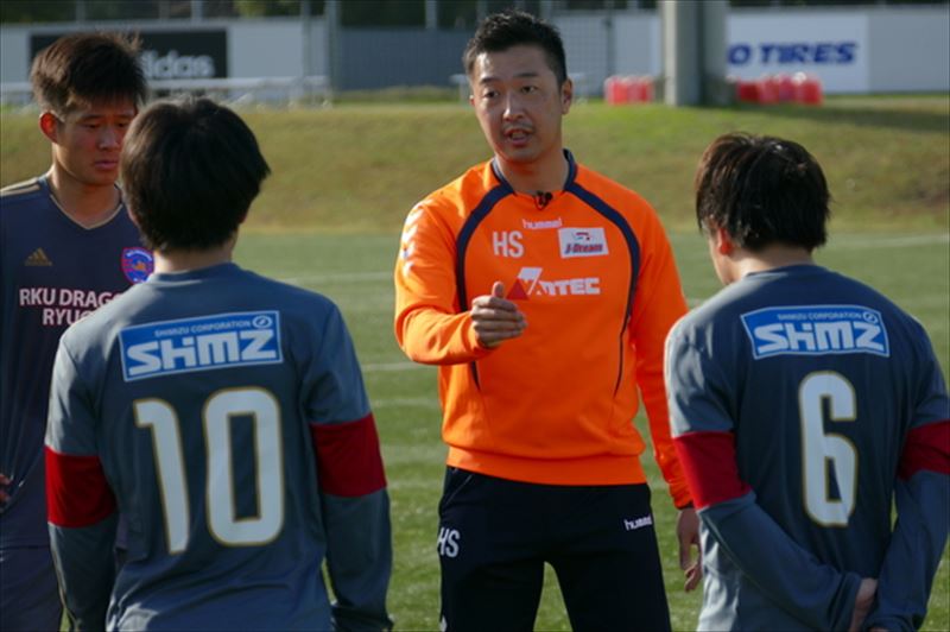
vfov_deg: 4.7
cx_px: 475
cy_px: 316
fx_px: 7752
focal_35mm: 294
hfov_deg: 7.0
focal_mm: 107.42
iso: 125
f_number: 4
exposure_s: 1/800
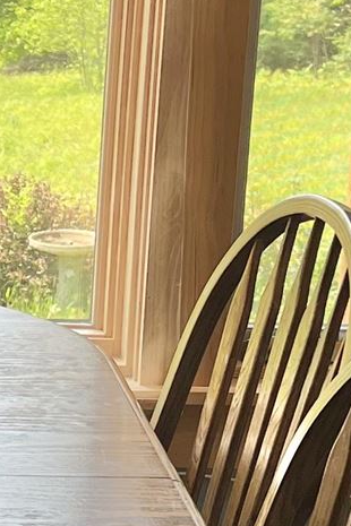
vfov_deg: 15.3
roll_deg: -0.7
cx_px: -240
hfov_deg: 9.8
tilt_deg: -14.4
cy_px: 282
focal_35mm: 134
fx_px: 1960
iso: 50
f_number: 1.5
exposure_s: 1/718
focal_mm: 5.7
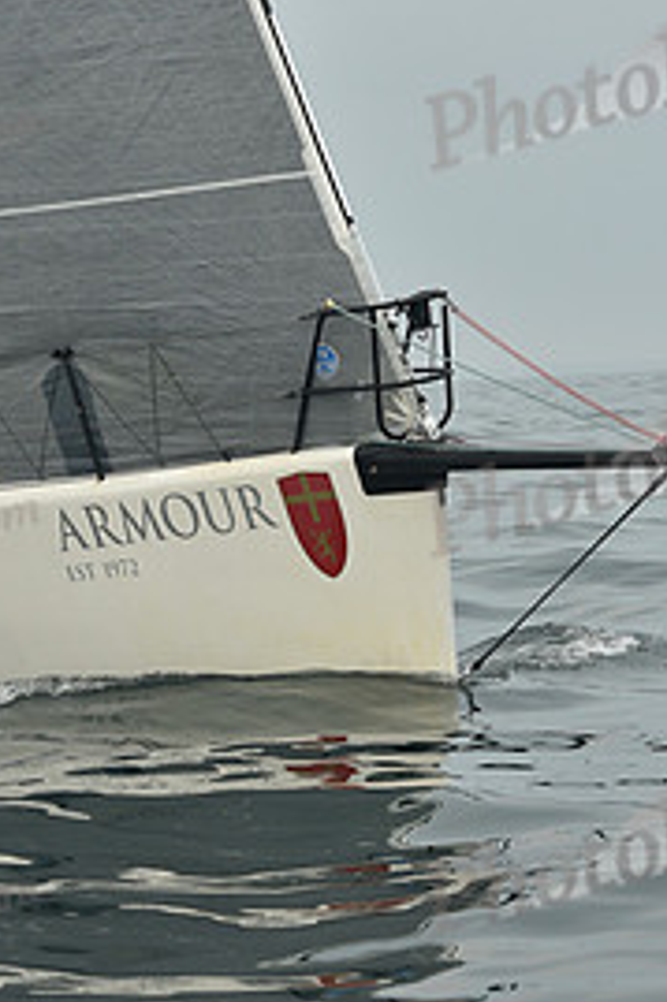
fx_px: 4925
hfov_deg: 7.7
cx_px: 235
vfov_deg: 11.6
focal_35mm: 177
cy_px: 318
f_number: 5.6
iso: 250
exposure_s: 1/640
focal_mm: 82
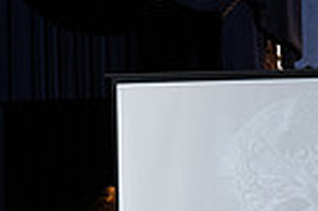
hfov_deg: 8.7
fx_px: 1985
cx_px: -273
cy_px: 228
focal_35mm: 225
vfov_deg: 6.1
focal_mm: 35
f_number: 5
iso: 2500
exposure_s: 1/200
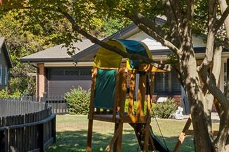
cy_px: 93
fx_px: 610
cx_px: 225
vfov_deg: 14.2
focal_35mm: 96
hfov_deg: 20.6
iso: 100
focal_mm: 22.2
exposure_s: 1/13
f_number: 22
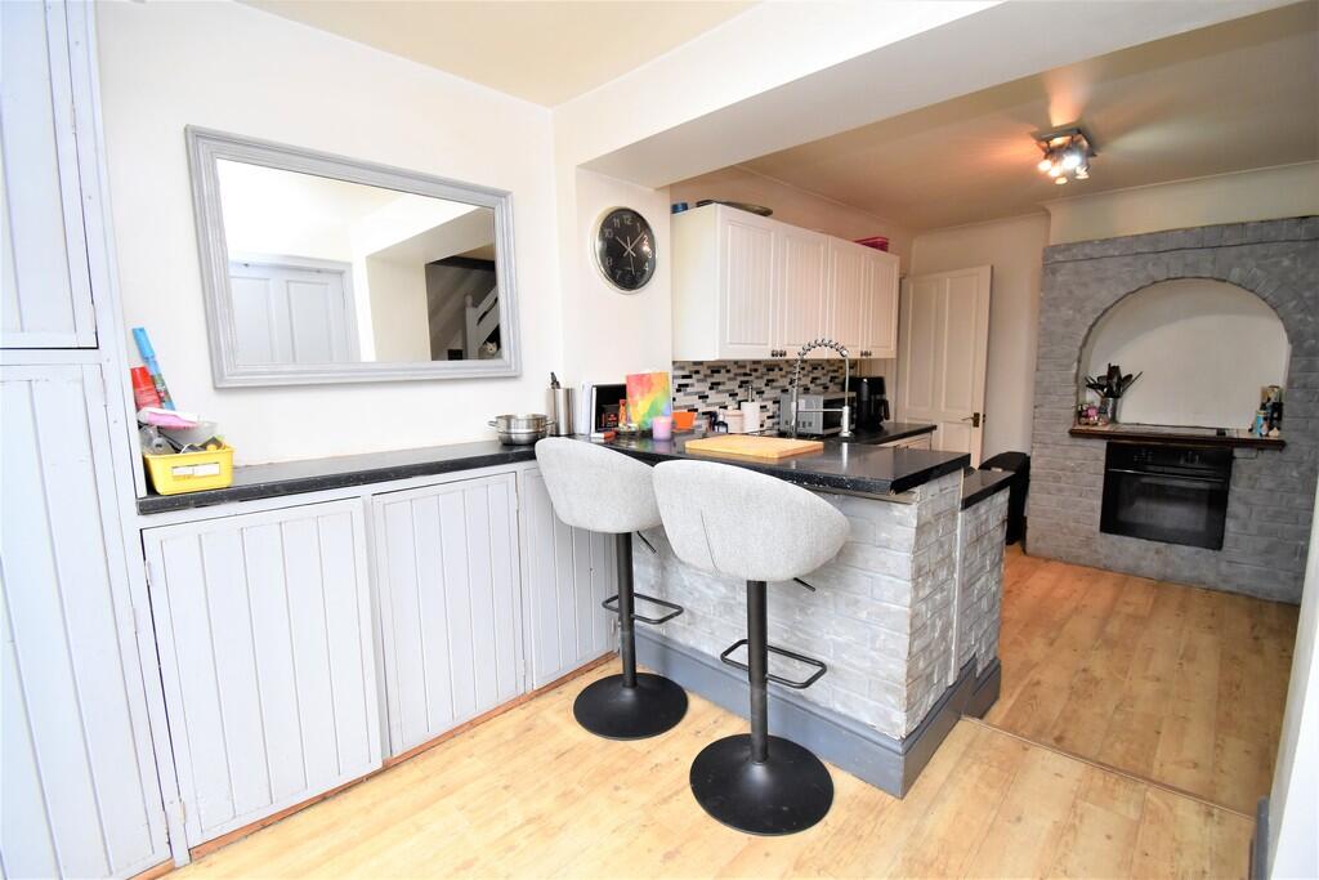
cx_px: 660
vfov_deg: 77.3
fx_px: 550
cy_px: 440
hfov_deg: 100.4
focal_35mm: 15
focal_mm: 10
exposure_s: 1/100
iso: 800
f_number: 5
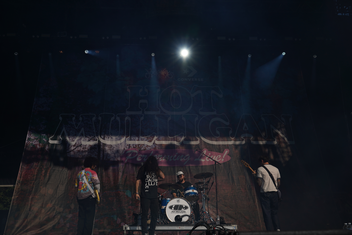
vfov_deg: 35.9
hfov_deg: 51.9
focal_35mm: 37
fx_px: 362
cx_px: 176
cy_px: 118
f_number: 8
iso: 100
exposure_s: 1/1000
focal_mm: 37
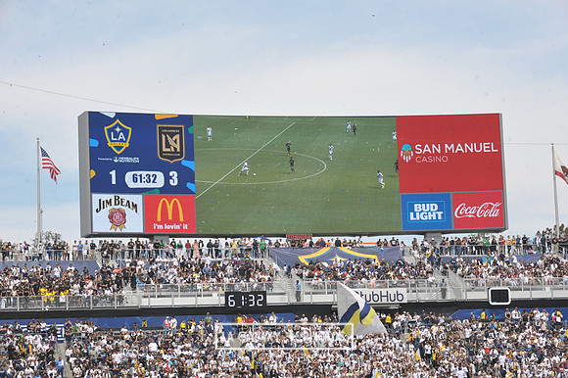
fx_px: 1734
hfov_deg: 18.6
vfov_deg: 12.4
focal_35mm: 110
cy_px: 189
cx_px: 284
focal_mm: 110
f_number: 11
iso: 320
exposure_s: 1/500
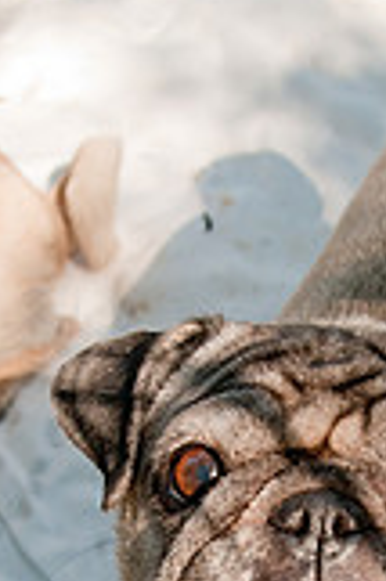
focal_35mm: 71
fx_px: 1151
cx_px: 244
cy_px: 613
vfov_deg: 26.4
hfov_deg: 19.0
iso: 400
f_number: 5
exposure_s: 1/800
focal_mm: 17
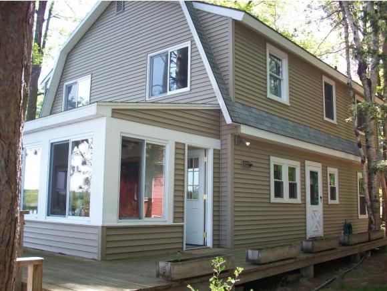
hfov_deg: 50.1
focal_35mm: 37
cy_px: 146
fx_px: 414
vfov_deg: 38.7
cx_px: 194
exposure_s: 1/141
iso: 80
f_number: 2.8
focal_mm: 6.2
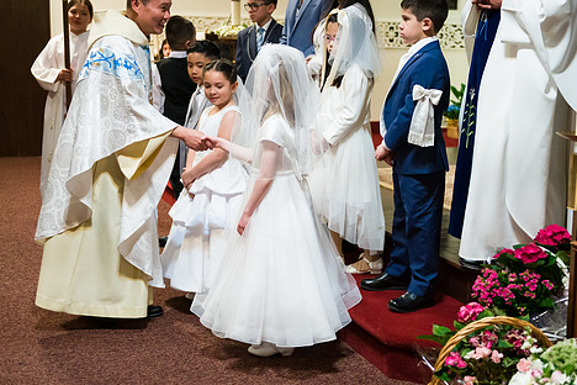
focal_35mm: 52
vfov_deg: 26.0
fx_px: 833
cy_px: 172
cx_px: 318
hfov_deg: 38.1
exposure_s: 1/200
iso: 6400
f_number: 3.2
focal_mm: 42
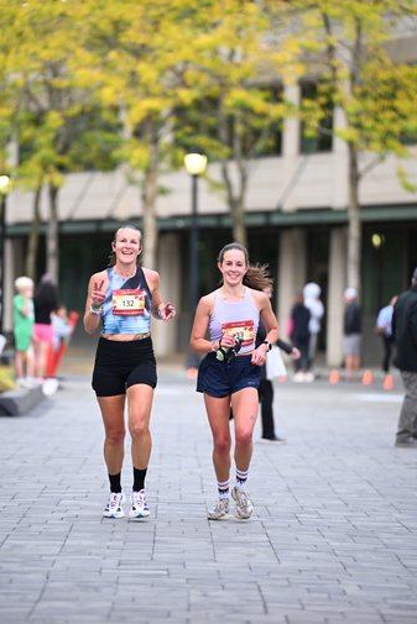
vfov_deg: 9.4
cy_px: 290
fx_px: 3785
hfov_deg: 6.3
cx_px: 199
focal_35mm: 218
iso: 1000
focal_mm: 200
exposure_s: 1/1600
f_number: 2.8
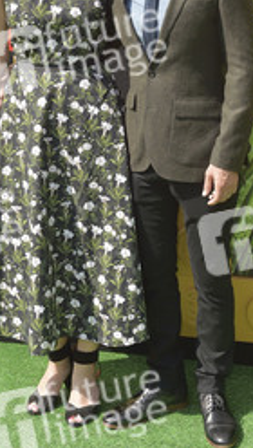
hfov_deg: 15.9
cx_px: 127
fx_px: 904
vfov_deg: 27.6
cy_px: 143
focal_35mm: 76
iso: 200
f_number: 6.3
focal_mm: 45
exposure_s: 1/320
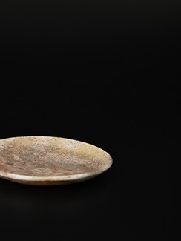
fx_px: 550
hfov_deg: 18.2
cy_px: 122
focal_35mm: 79
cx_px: 0
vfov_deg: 24.7
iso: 1000
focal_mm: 54
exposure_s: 1/125
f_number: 5.6
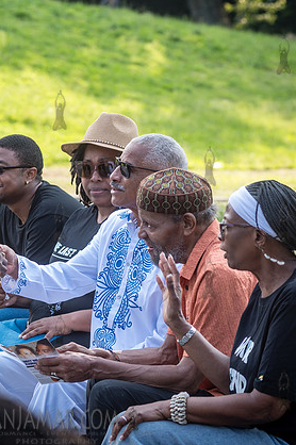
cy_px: 212
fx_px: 2434
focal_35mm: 197
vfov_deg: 10.4
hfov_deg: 6.9
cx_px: 51
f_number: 4.5
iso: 200
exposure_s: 1/250
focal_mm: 105
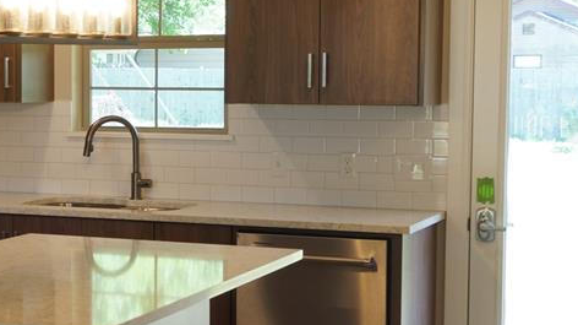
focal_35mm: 85
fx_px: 1304
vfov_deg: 14.2
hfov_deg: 23.8
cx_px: -16
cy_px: 166
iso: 250
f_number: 4
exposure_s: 1/60
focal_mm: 25
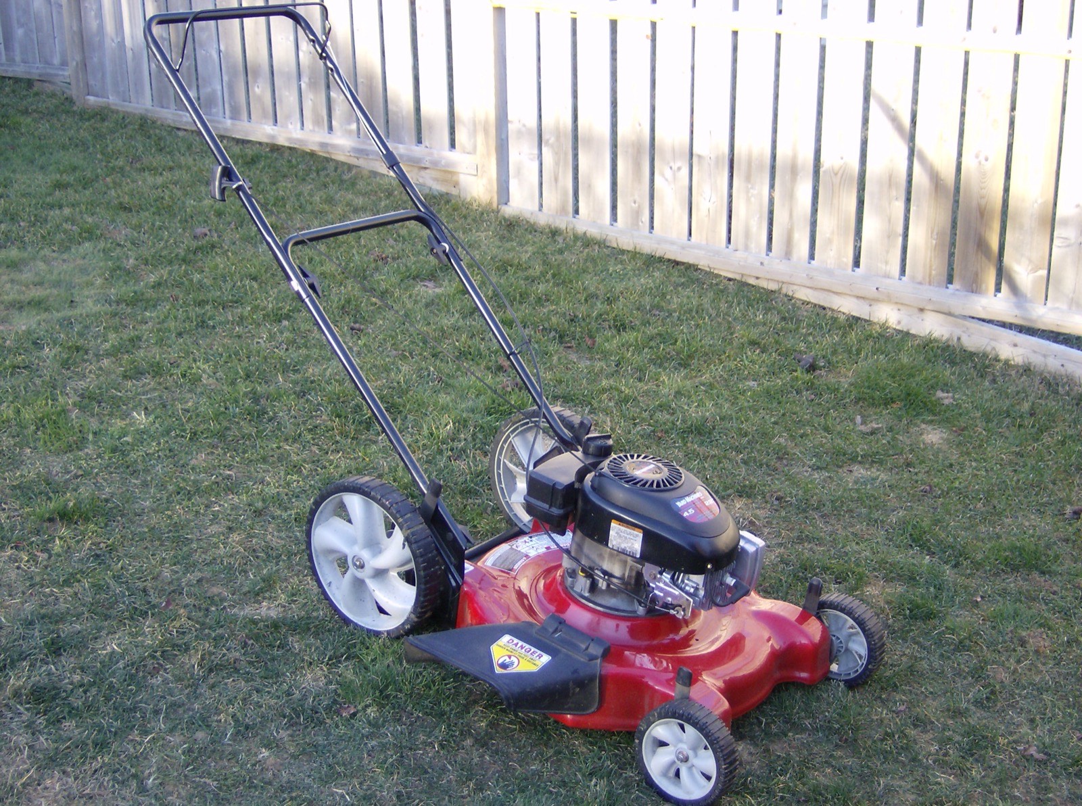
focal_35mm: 46
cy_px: 403
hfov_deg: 41.3
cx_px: 541
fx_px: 1434
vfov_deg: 31.4
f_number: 3.1
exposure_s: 1/83.3
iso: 100
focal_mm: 7.7
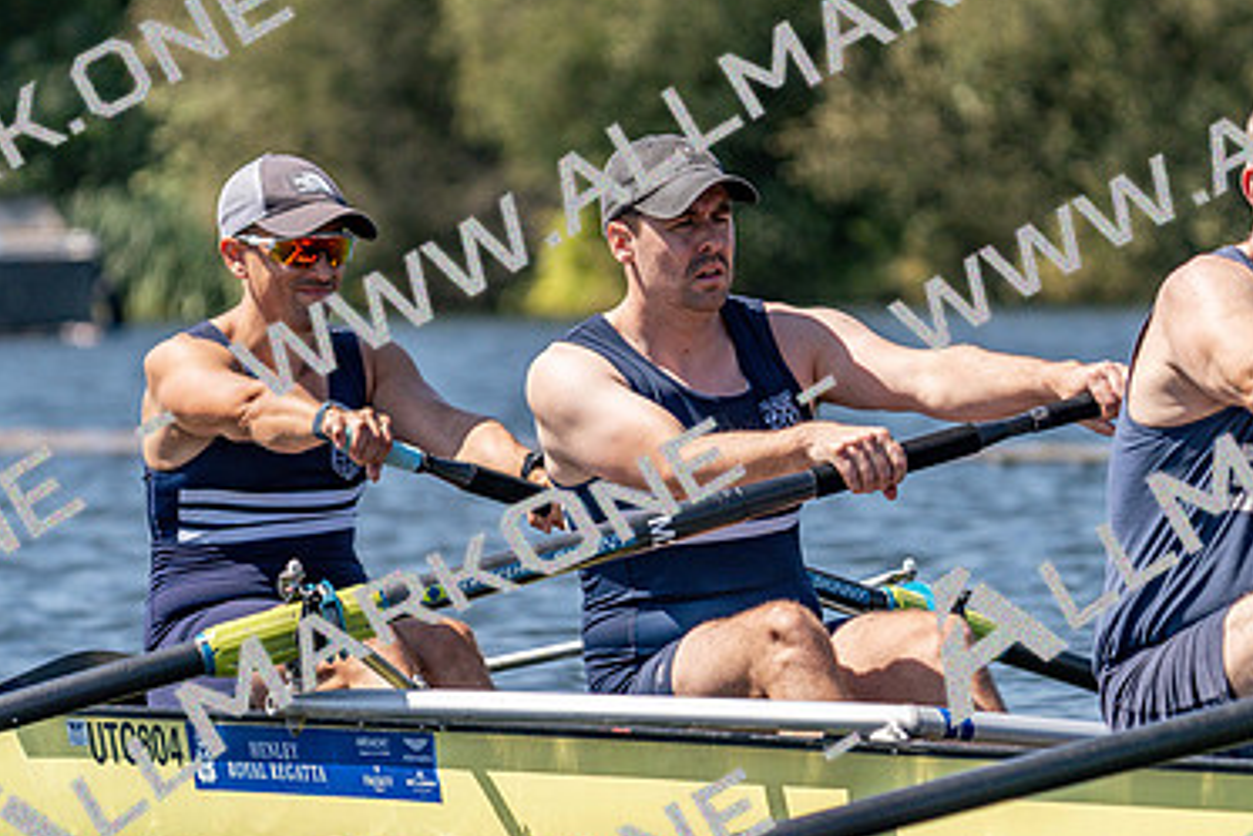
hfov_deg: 5.3
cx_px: 645
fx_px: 13544
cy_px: 408
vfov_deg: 3.5
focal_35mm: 389
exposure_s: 1/2000
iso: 320
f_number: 5.6
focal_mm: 250
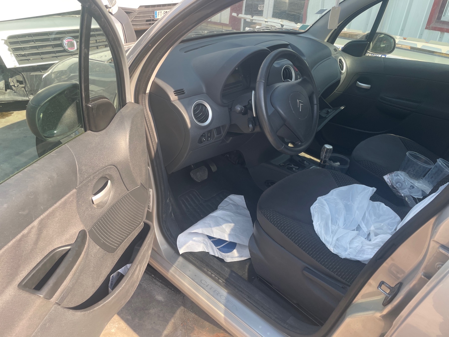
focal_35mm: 26
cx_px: 224
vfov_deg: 53.1
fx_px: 337
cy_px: 168
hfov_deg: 67.3
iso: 32
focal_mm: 4.2
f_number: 1.6
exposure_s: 1/356
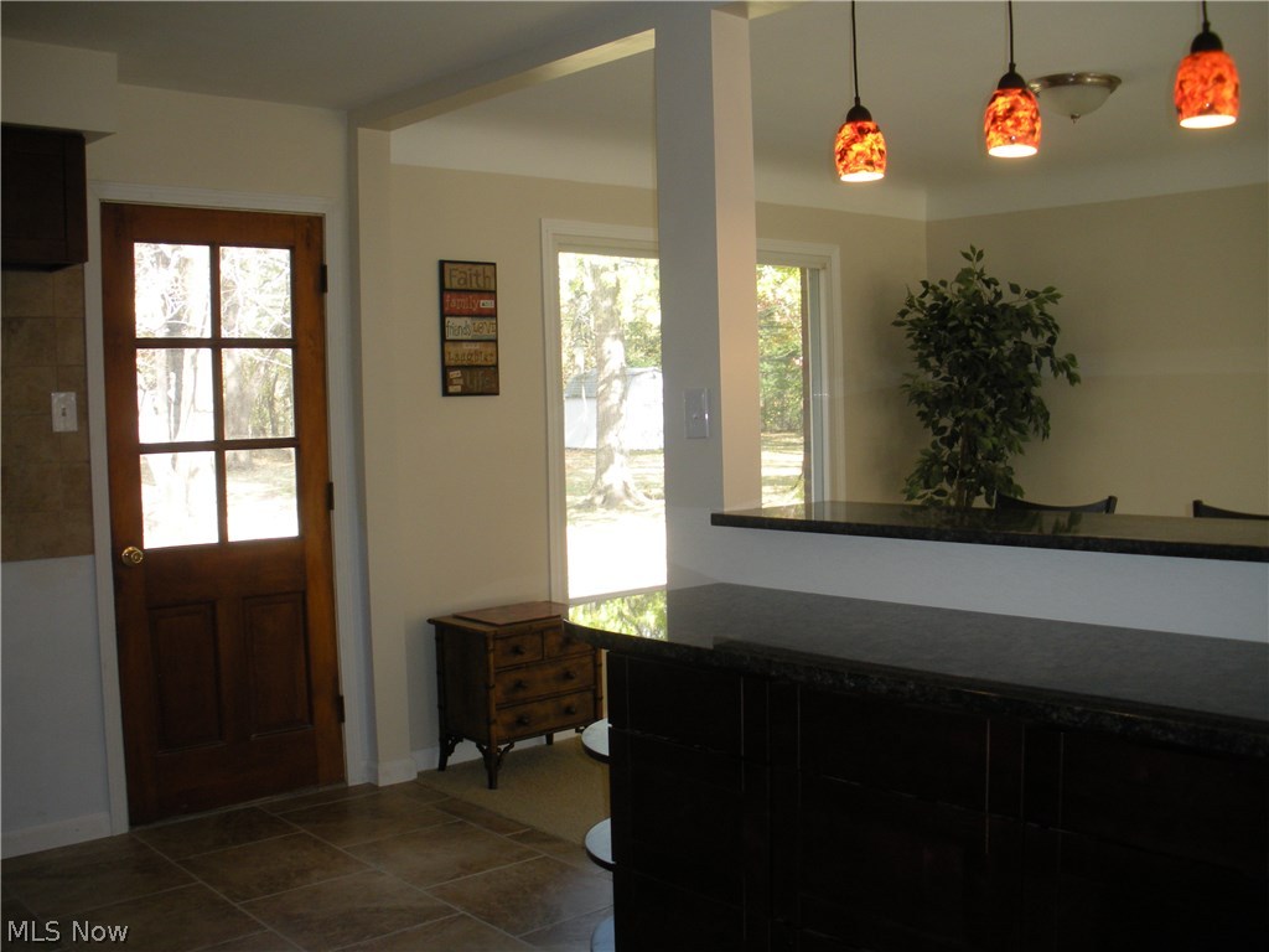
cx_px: 634
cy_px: 476
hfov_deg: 51.4
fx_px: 1320
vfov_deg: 39.7
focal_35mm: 36
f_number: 3.5
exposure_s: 1/53.4
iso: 106
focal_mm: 6.3
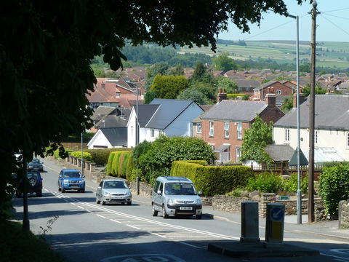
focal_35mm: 111
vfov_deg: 13.3
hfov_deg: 17.7
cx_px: 174
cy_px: 131
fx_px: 1119
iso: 80
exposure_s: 1/250
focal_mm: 18.2
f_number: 4.4
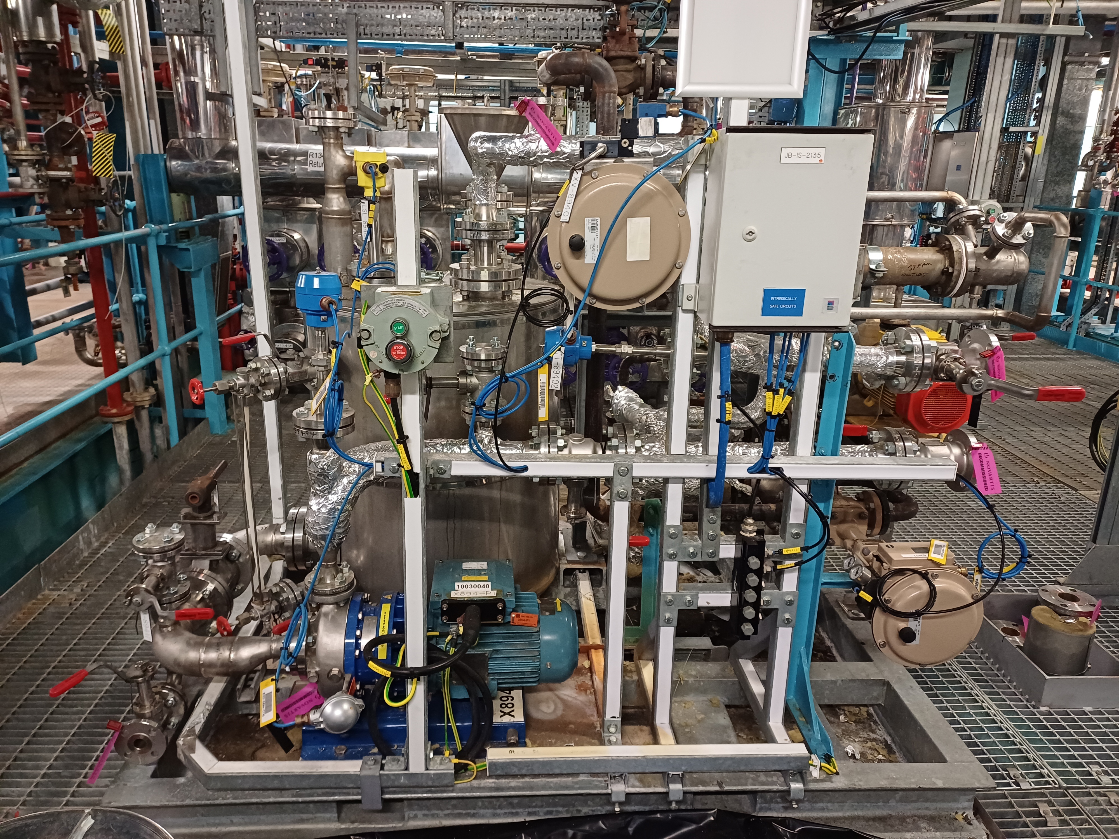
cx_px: 560
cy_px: 420
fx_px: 808
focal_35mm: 25
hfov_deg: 69.4
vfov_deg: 54.9
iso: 640
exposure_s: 1/25
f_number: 1.8
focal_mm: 4.65
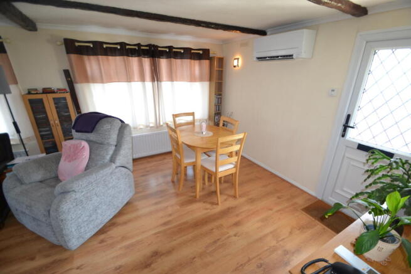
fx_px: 171
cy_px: 137
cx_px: 206
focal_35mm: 15
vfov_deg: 77.4
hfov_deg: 100.4
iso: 640
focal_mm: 10
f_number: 3.5
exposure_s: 1/60
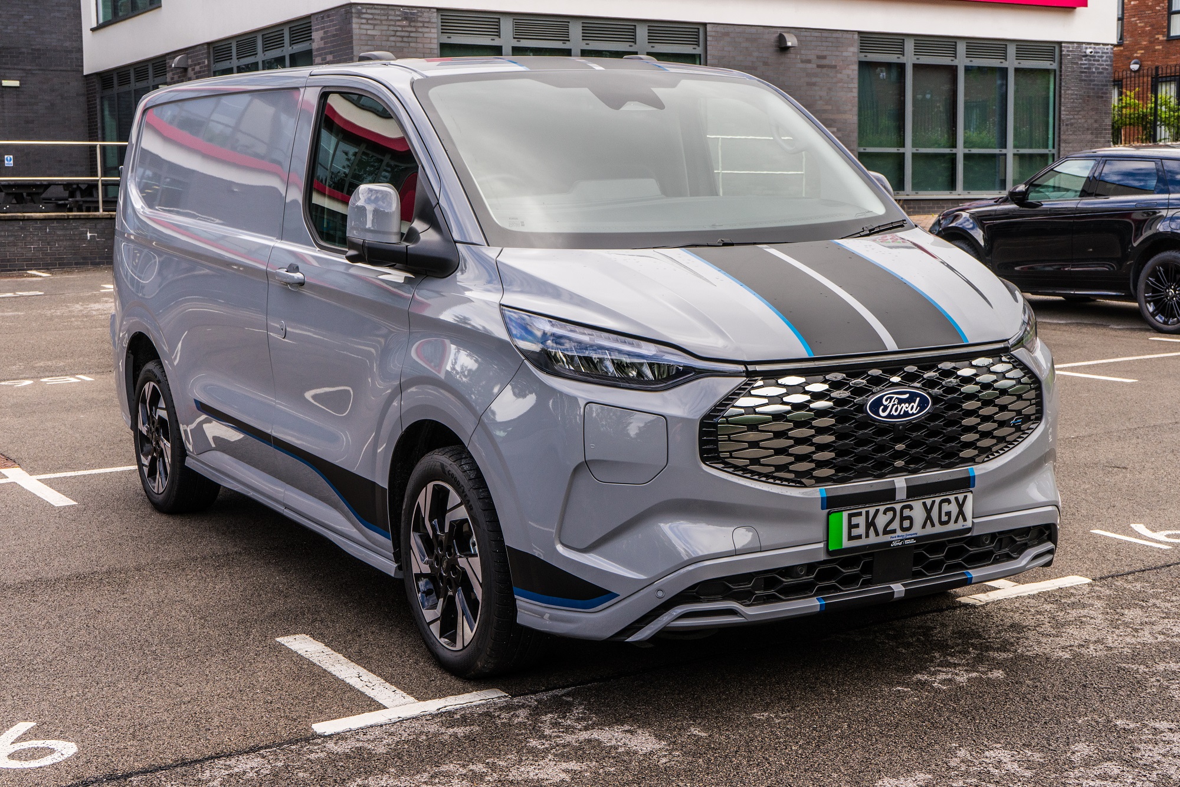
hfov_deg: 39.6
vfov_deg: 27.0
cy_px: 394
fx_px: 1639
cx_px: 590
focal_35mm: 50
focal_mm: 50
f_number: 11
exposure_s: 1/125
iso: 400
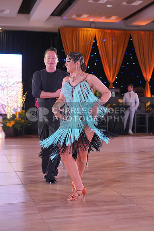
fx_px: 398
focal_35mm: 62
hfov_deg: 21.9
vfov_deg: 32.4
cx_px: 77
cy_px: 116
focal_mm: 62
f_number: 4
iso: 2500
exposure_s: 1/400
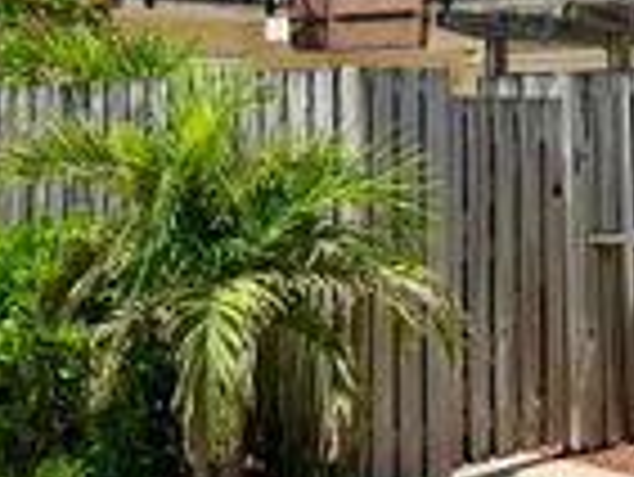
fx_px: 1558
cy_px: -88
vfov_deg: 16.7
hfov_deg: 22.8
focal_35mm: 85
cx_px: 468
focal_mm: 6.76
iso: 80
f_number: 1.78
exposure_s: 1/3021
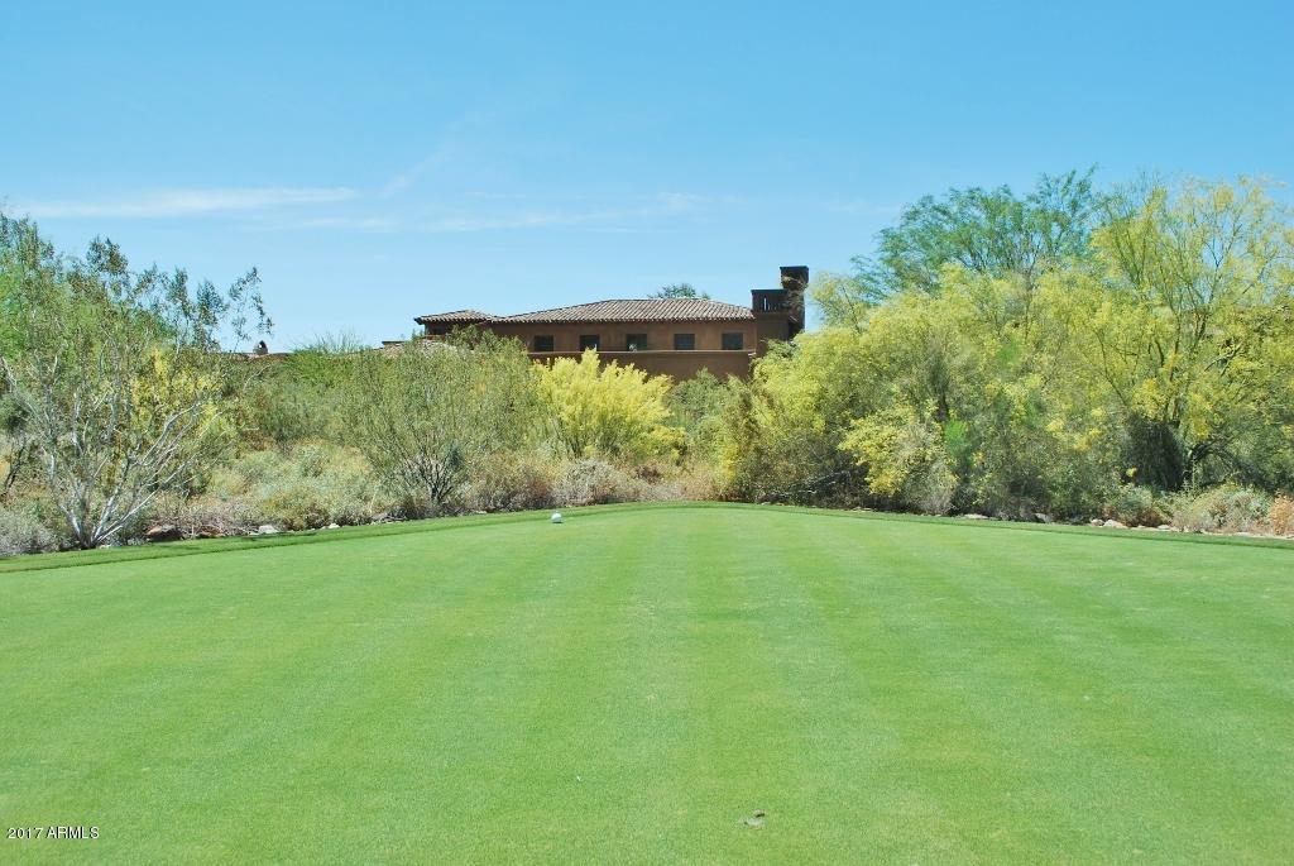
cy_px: 433
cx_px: 647
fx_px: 1187
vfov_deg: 40.1
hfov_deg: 57.2
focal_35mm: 33
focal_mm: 22
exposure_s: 1/250
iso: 100
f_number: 8
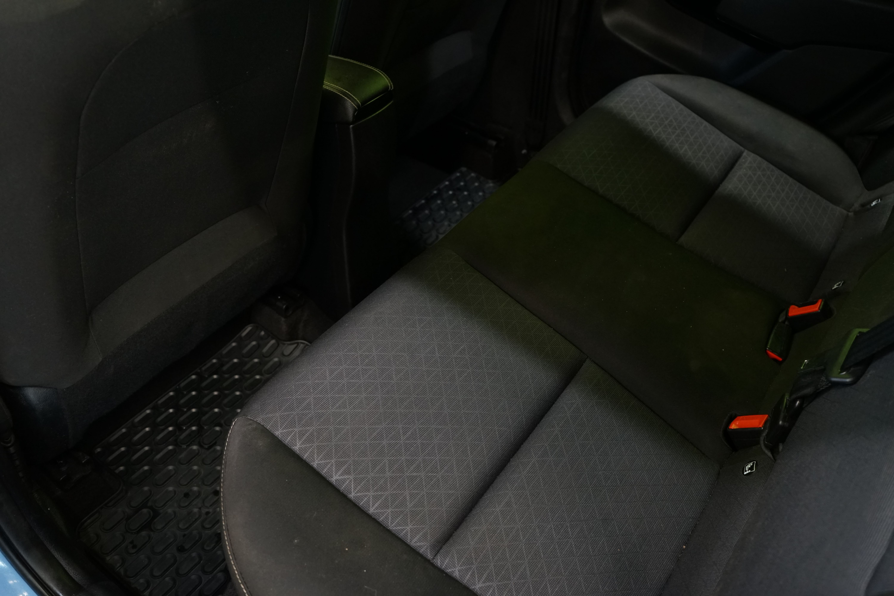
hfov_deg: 61.9
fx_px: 745
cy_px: 298
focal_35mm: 30
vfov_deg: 43.6
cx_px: 447
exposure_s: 1/20
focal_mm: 30
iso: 2000
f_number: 5
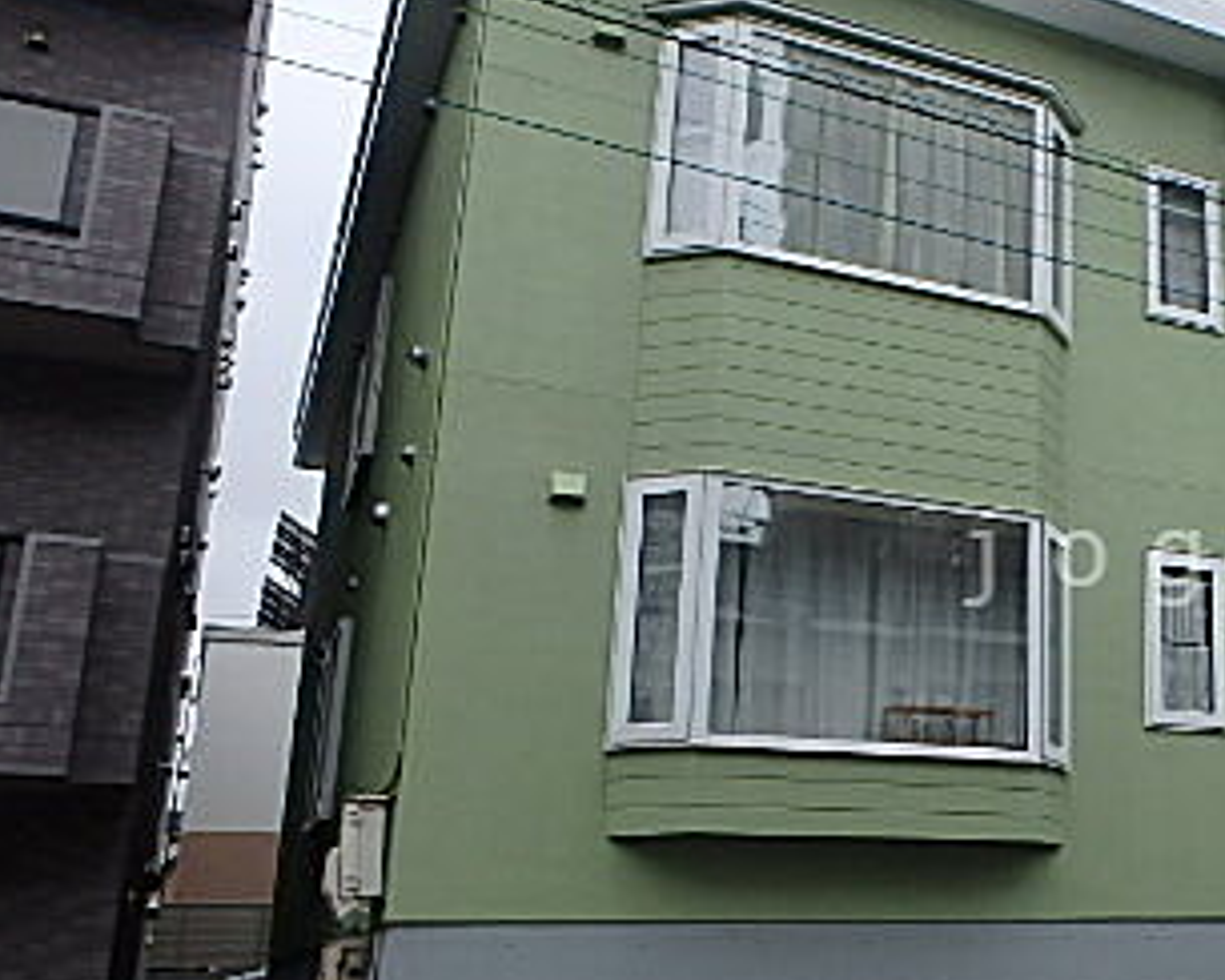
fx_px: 1559
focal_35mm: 43
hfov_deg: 38.0
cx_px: 1237
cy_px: 558
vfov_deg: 34.8
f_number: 3.5
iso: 125
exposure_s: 1/320
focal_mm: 3.7
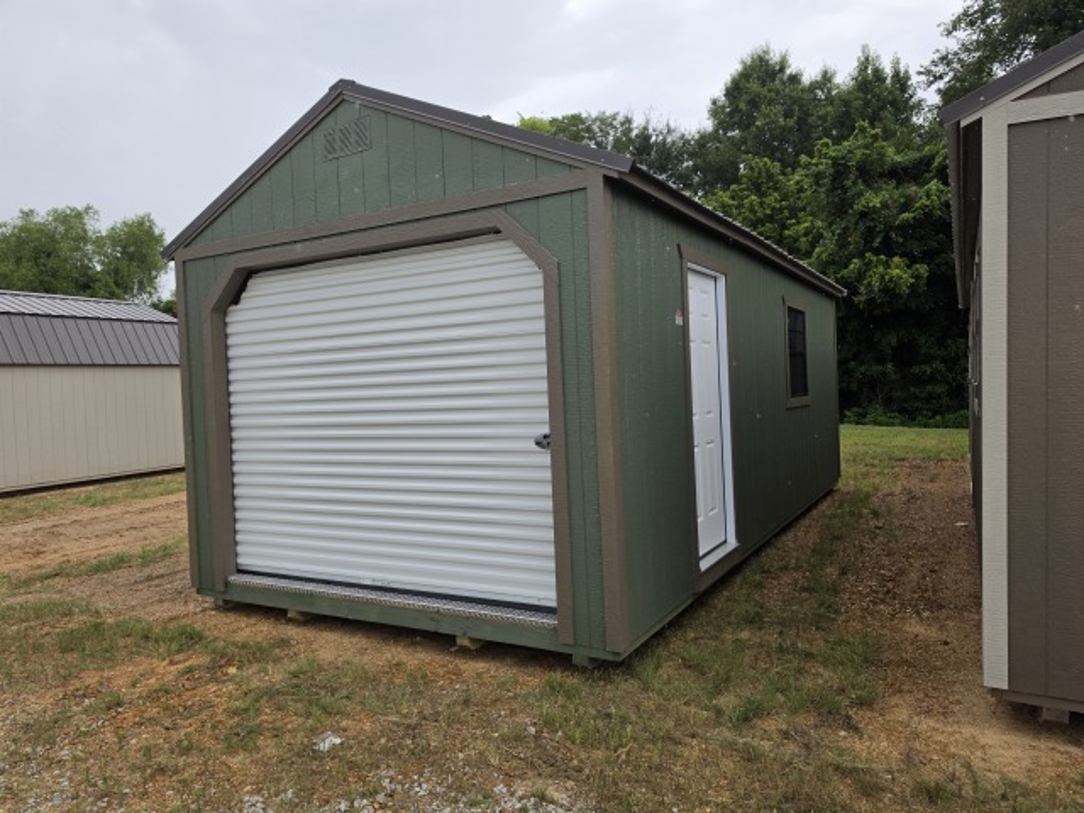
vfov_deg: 58.9
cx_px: 542
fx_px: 720
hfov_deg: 73.9
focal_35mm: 23
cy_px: 406
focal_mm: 6.5
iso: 64
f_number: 1.4
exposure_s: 1/2905
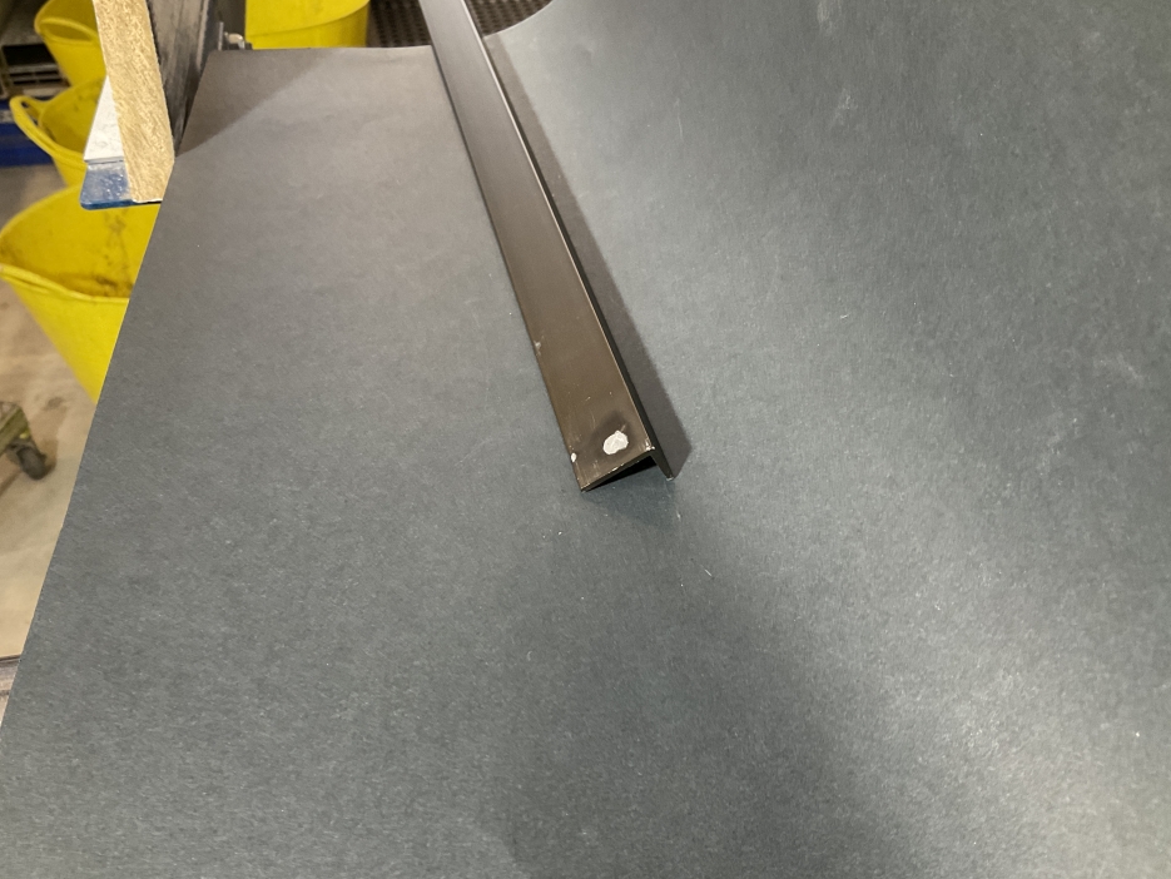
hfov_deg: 58.3
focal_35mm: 31
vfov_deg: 45.5
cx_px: 591
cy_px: 455
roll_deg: -1.2
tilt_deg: -43.8
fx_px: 1049
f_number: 1.8
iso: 125
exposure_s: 1/50
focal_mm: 3
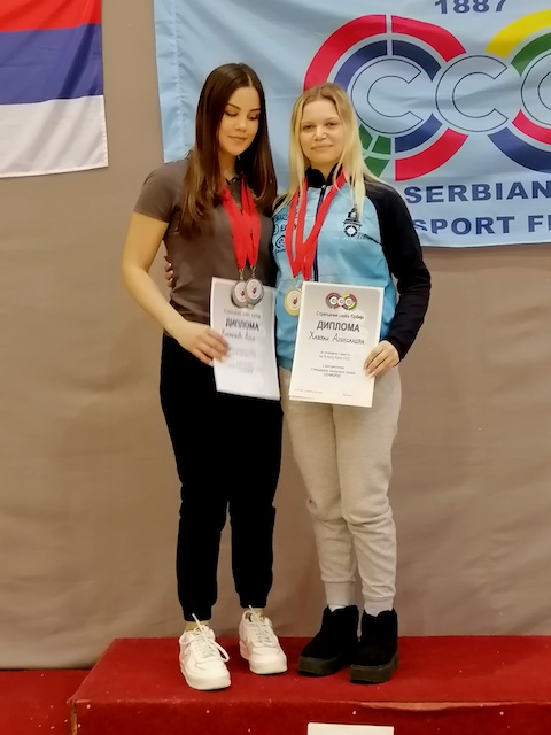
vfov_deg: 29.4
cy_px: 368
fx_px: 1401
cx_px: 276
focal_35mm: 66
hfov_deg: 22.3
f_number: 1.8
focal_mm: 5.4
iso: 250
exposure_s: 1/33.3
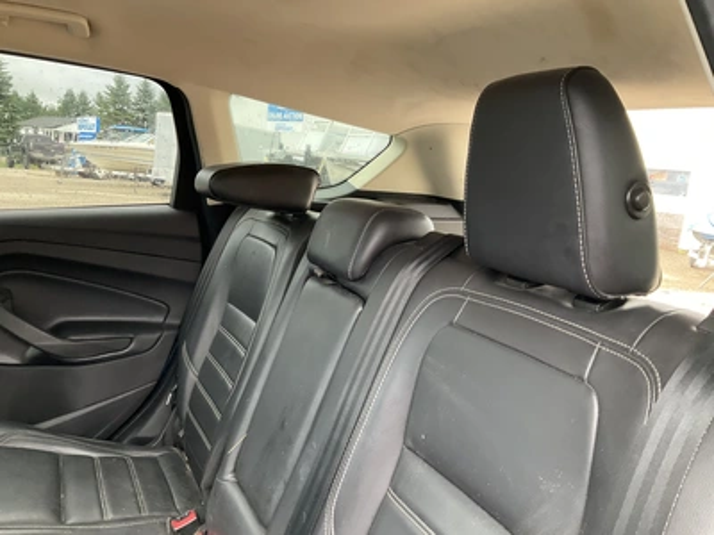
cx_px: 357
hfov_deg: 61.7
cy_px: 268
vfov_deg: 48.2
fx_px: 598
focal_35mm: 29
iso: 125
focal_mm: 3
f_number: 1.8
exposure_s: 1/60
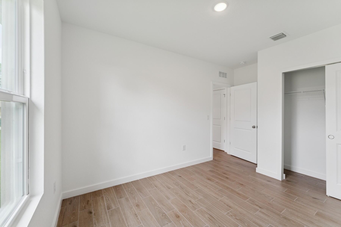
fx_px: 133
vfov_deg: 81.2
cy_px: 114
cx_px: 170
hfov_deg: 104.3
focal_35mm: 14
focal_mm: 14
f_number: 8
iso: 200
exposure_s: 1/6
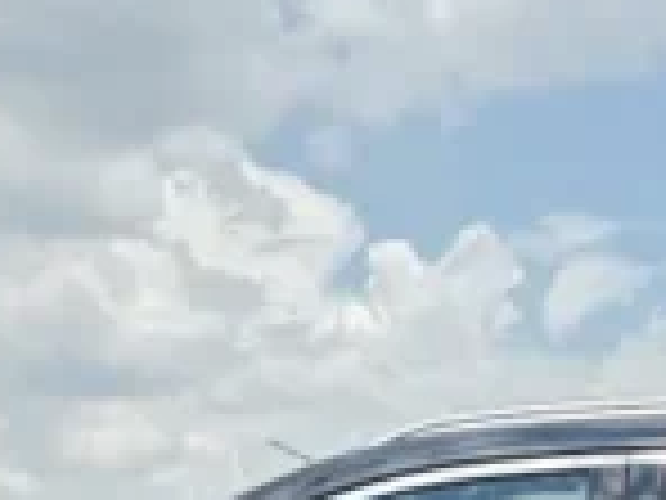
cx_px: 513
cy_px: 973
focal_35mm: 119
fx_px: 2290
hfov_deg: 16.5
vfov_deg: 11.3
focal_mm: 6.25
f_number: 1.7
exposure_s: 1/4333
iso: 80
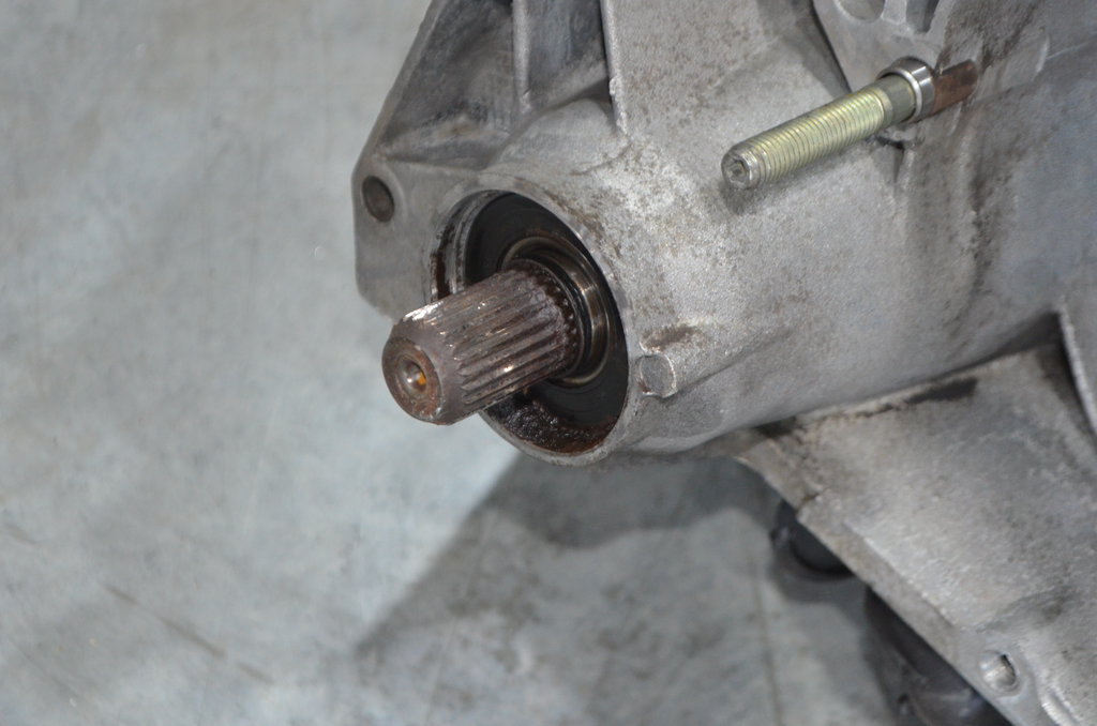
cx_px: 548
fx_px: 2189
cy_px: 363
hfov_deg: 28.1
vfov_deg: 18.8
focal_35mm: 72
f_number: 5.6
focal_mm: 48
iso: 2200
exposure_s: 1/60
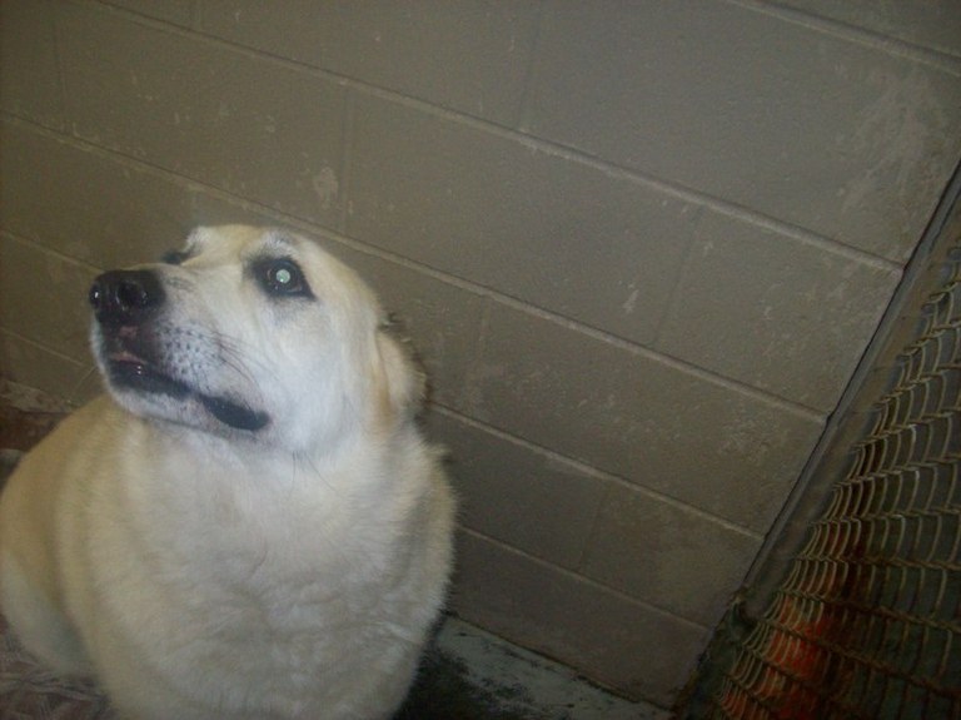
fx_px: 999
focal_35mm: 36
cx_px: 480
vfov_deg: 39.6
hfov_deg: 51.4
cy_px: 360
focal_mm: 6
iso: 200
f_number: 2.7
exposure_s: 1/64
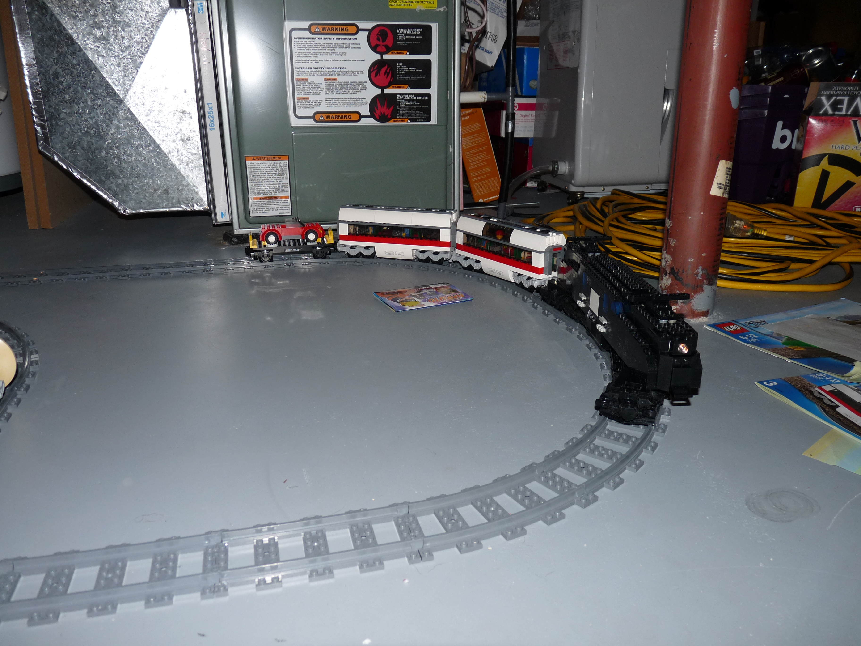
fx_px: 672
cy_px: 323
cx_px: 430
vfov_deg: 51.4
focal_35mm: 27
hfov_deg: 65.3
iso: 100
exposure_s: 1/125
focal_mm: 4.8
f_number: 2.8
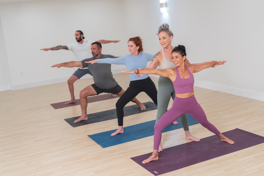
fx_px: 367
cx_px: 132
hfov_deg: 39.6
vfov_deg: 27.0
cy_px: 88
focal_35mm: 50
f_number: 2
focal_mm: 50
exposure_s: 1/250
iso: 800
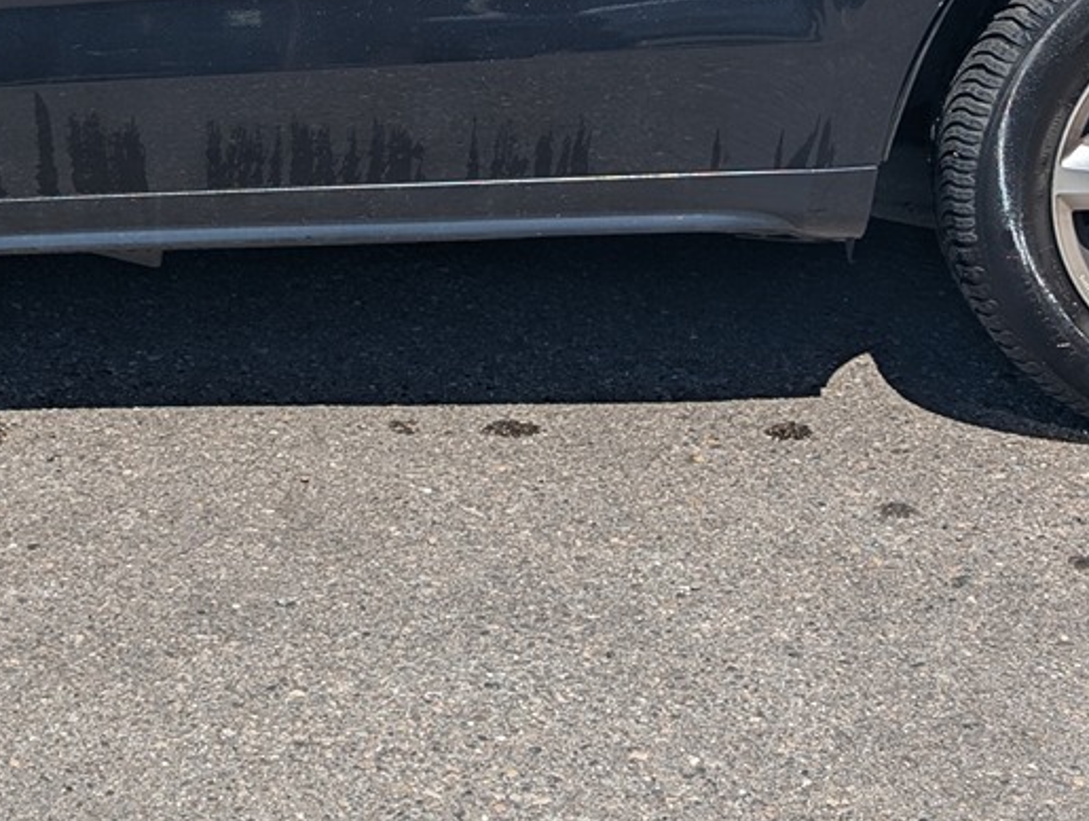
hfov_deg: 20.1
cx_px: -25
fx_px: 2962
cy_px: 4
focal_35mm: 94
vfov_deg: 15.5
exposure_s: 1/1070
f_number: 1.68
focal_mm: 6.9
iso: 18
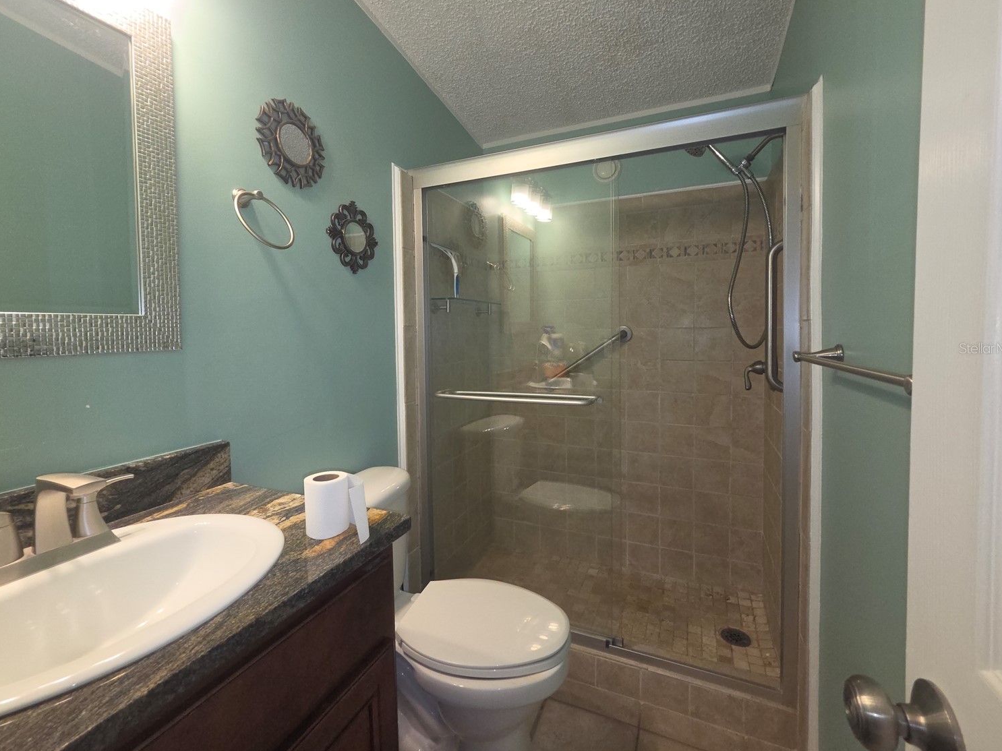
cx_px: 483
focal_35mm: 14
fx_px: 405
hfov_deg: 102.0
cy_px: 348
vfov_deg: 85.5
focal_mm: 2.2
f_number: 2.2
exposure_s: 1/60
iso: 125
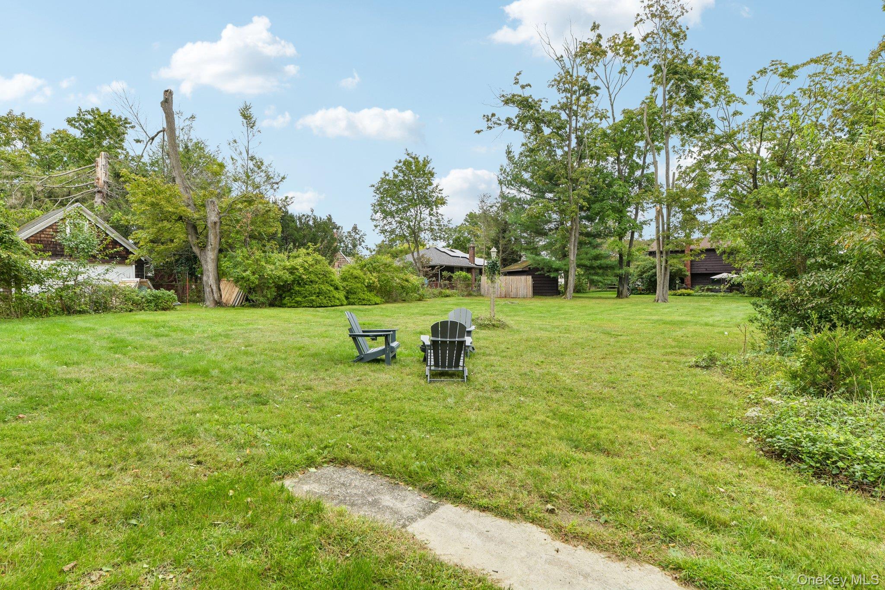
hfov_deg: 90.0
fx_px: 442
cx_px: 442
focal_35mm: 18
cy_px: 295
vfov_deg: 67.4
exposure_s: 1/60
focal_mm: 18
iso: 160
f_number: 9
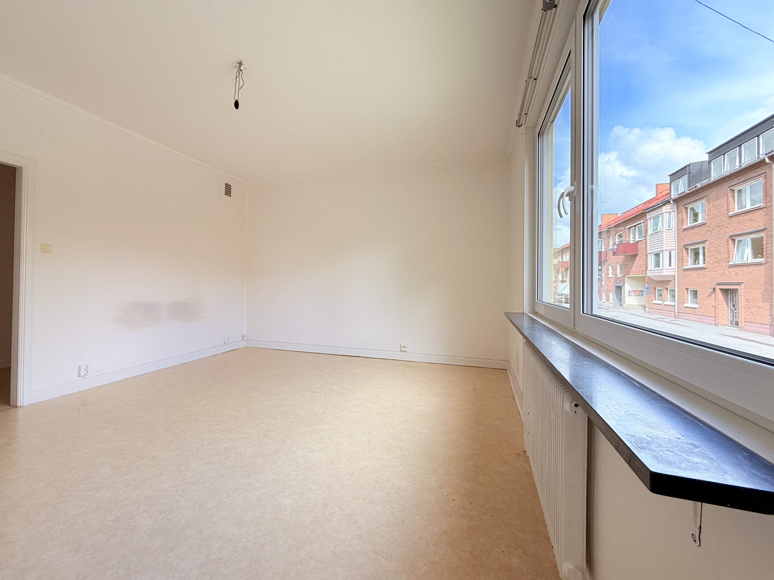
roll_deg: -0.3
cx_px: 365
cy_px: 278
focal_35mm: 15
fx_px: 335
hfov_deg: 98.1
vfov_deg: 81.7
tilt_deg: +1.5
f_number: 2.2
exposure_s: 1/115
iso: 64
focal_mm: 2.22
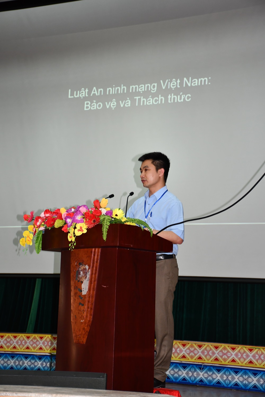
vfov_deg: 26.0
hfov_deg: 17.5
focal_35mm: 78
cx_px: 132
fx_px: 861
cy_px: 198
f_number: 4.8
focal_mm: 52
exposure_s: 1/60
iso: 1000
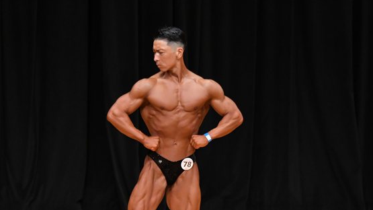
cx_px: 163
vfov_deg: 3.1
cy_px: 172
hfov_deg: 5.5
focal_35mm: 395
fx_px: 3906
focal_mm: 180
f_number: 5.6
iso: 3200
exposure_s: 1/400
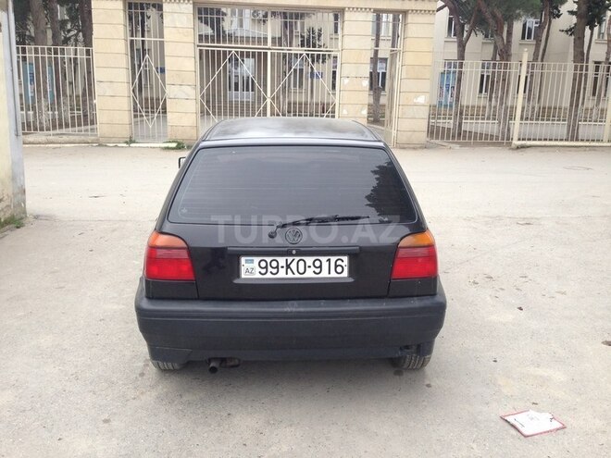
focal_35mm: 33
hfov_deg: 55.4
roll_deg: -1.6
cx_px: 306
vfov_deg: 42.9
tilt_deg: -13.8
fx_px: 582
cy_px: 229
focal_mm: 4.12
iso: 50
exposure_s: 1/173
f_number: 2.4
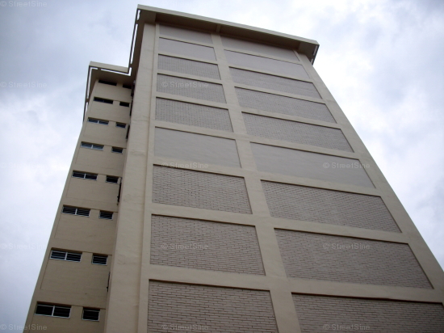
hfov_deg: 50.2
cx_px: 222
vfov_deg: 38.6
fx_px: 474
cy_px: 166
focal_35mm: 37
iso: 80
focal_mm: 6.2
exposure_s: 1/160
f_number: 5.6
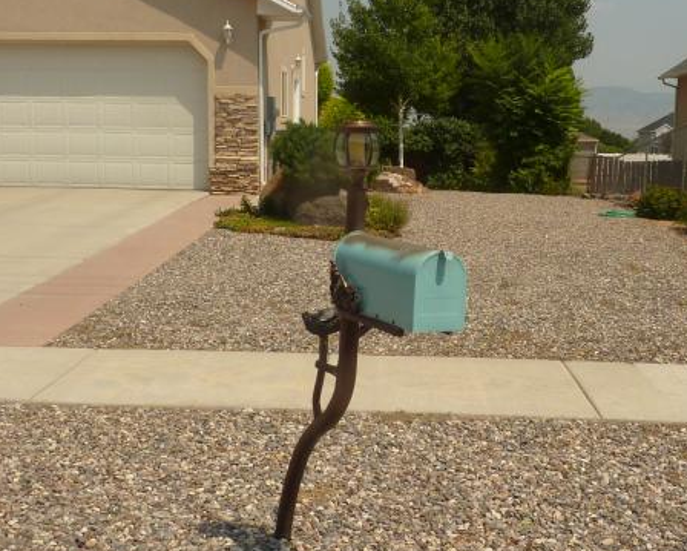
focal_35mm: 46
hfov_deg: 40.3
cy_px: 275
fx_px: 936
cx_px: 363
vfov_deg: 32.8
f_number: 5.6
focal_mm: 4.1
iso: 80
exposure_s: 1/640
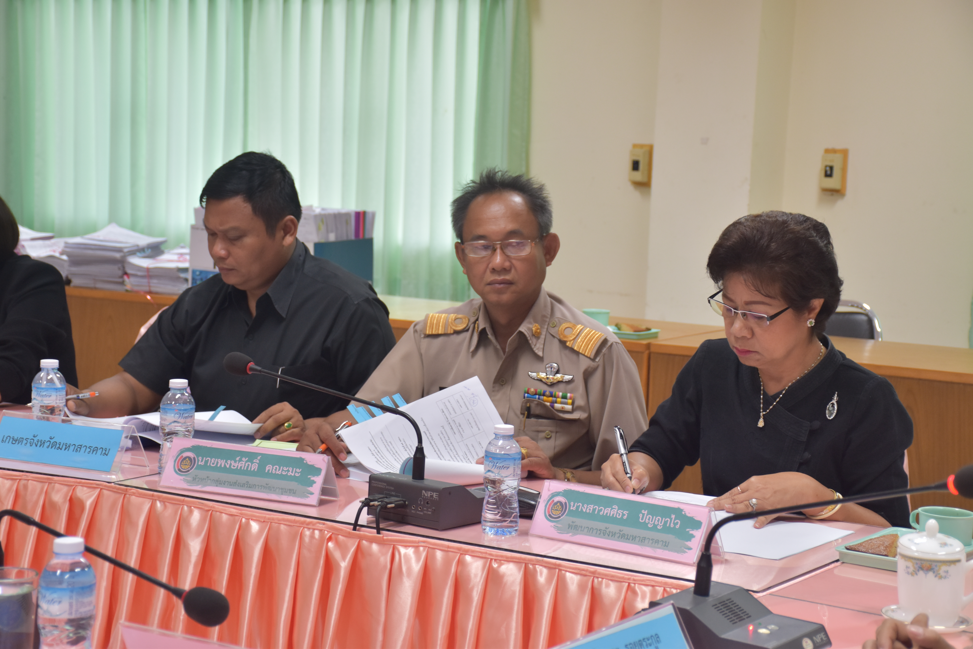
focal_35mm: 75
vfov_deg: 18.2
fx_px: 2027
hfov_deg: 27.0
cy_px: 324
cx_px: 486
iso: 640
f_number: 4.8
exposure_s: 1/60
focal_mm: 50
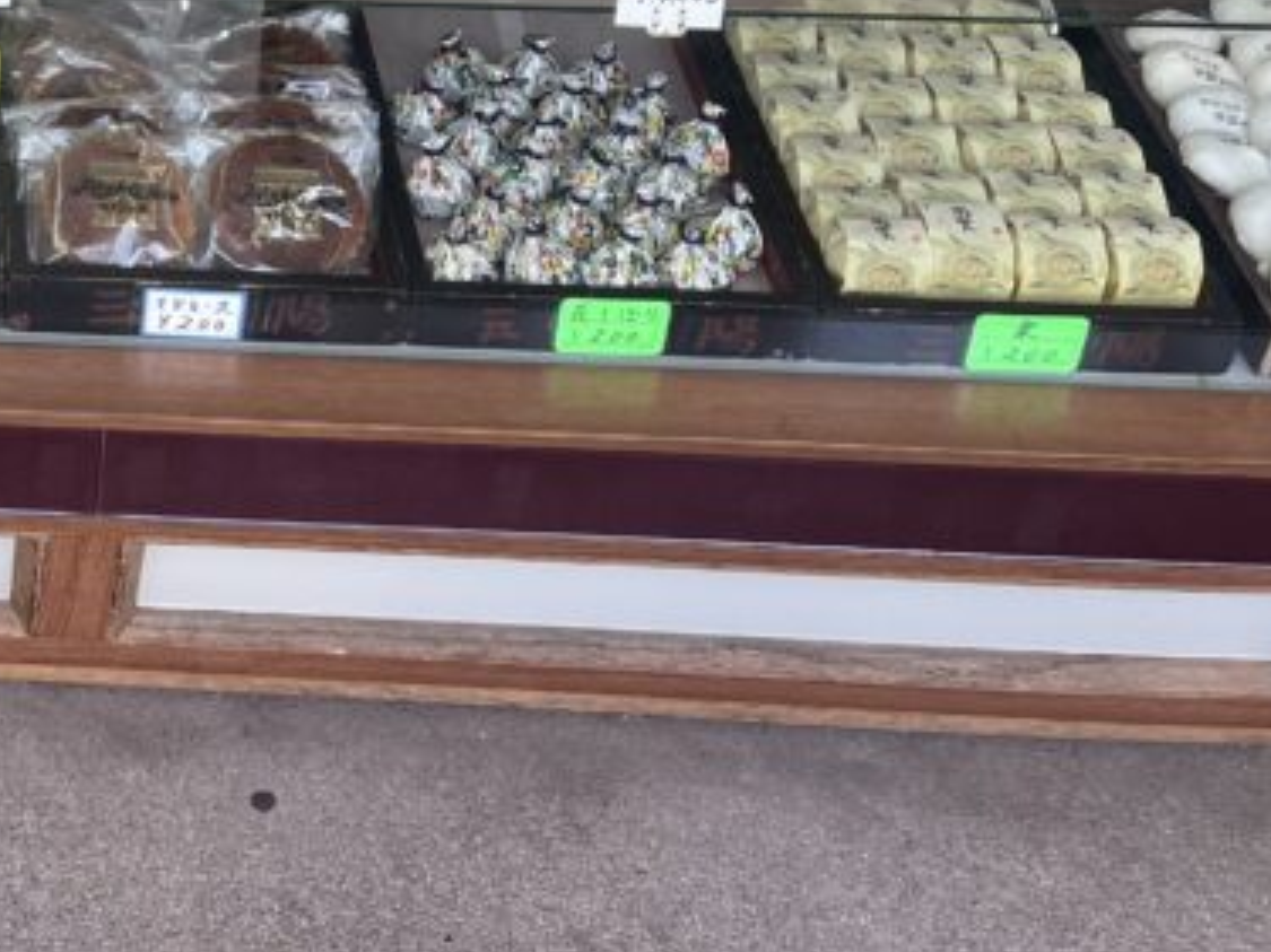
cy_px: -261
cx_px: -271
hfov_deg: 24.7
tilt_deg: -29.9
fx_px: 2606
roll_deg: +1.2
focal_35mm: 71
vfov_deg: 19.2
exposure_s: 1/120
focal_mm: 5.1
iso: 40
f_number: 1.6
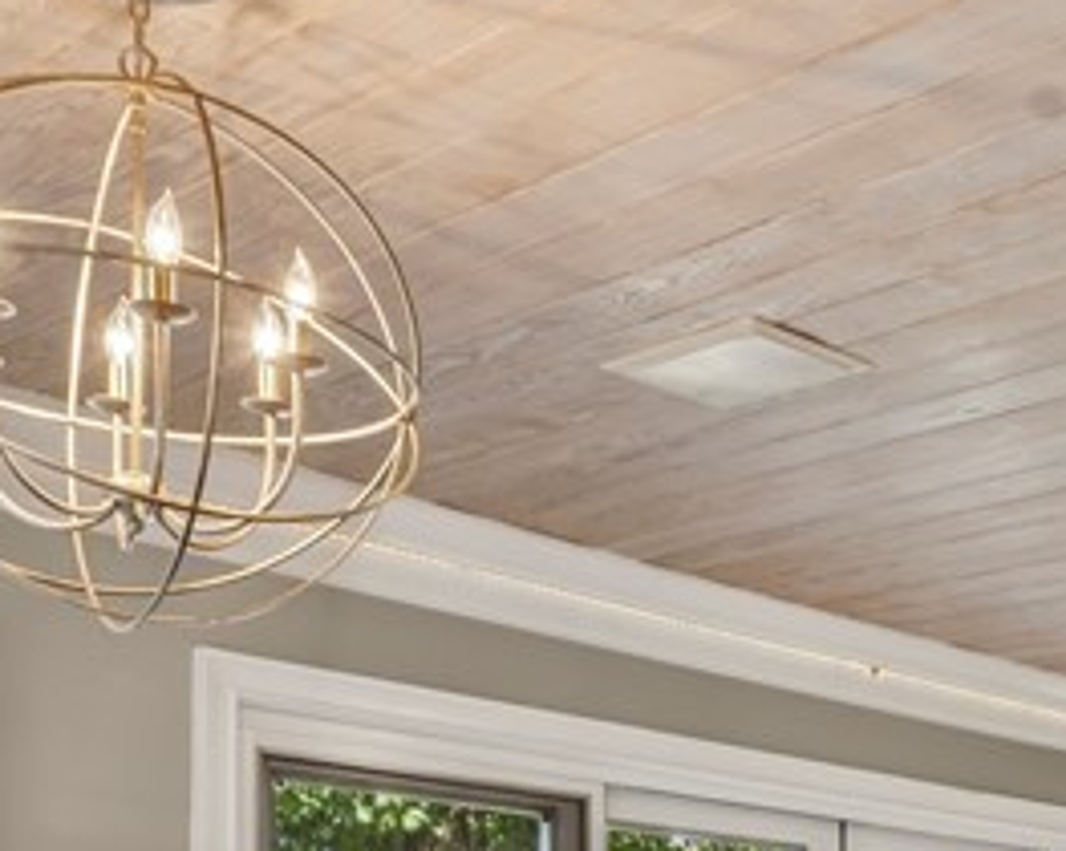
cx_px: 1149
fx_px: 1955
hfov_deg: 28.0
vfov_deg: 22.0
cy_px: 1120
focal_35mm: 62
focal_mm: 16
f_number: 9
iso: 1250
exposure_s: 1/15
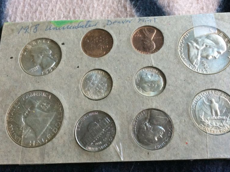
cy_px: 73
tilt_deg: -64.2
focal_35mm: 42
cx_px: 129
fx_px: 279
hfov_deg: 44.8
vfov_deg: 34.2
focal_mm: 3.3
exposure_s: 1/24
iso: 125
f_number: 2.4
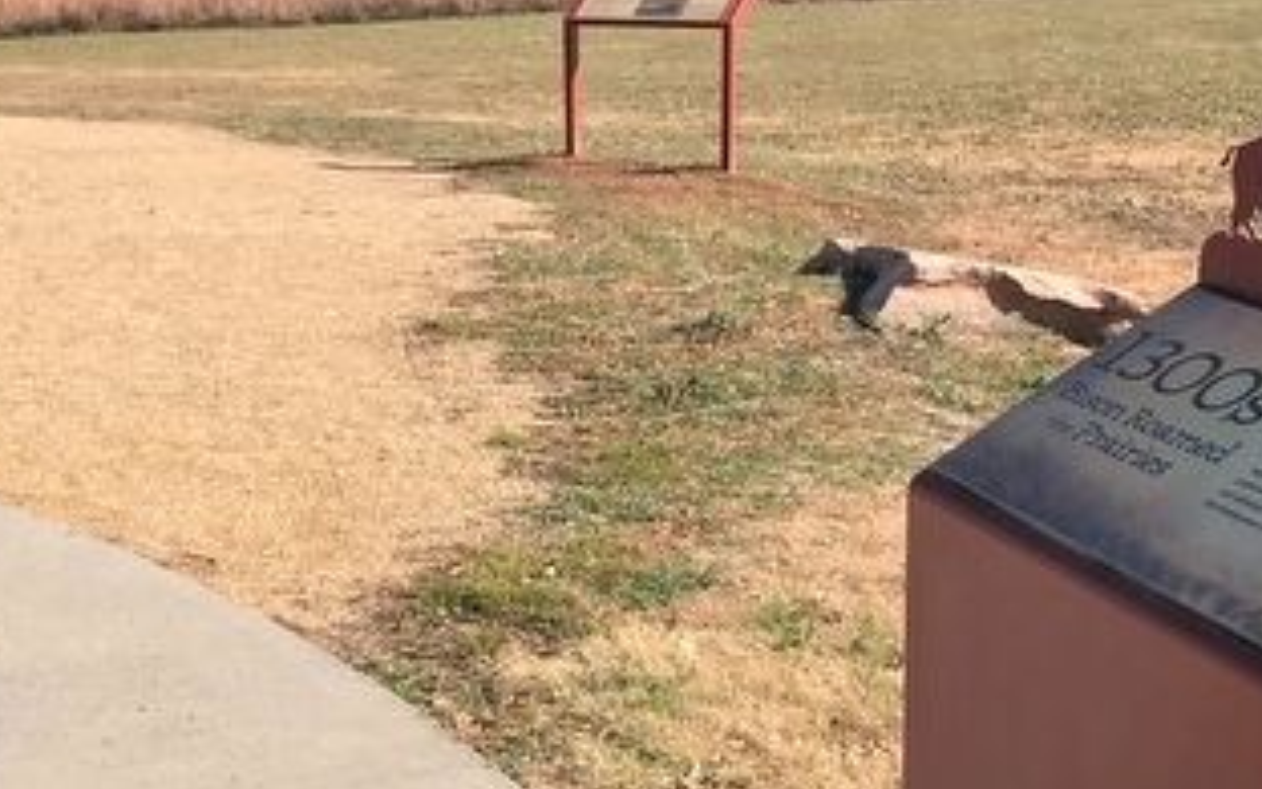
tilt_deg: -14.4
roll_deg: +1.6
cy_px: 490
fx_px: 2614
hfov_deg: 27.1
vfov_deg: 17.1
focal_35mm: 76
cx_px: 781
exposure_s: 1/1408
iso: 20
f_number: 1.8
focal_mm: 3.99
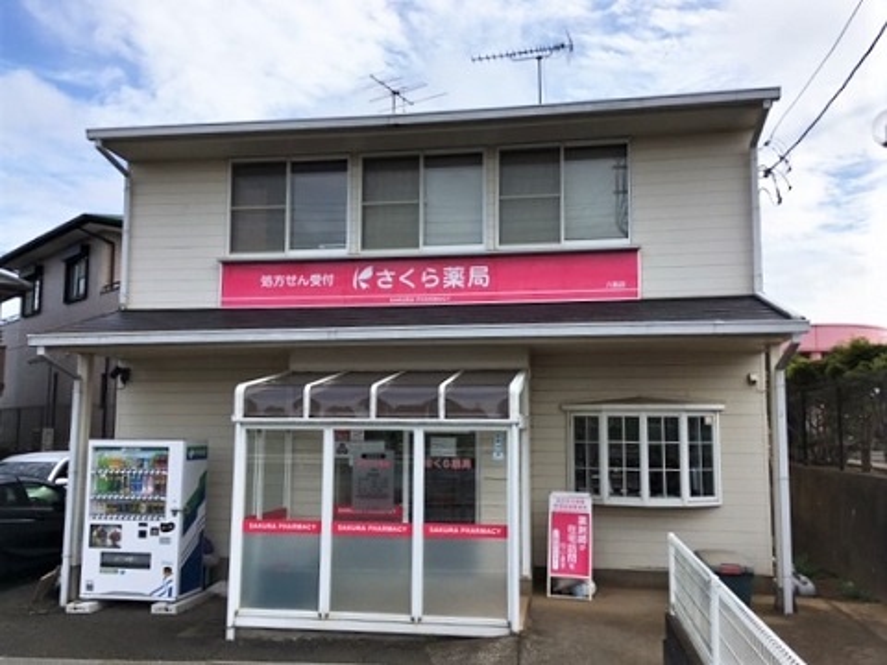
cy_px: 332
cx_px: 444
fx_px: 743
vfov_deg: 48.2
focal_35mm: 29
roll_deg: -2.1
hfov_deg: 61.7
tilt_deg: +5.8
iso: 25
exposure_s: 1/1425
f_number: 2.2
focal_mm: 4.15
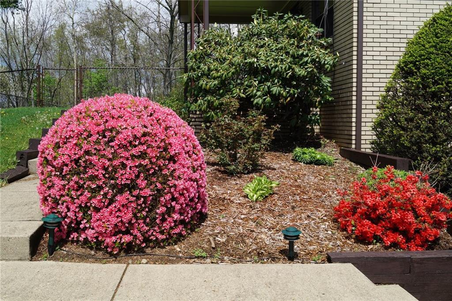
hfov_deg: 49.6
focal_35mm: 39
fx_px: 489
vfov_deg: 34.2
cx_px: 226
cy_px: 150
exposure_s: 1/160
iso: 100
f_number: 10
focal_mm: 26
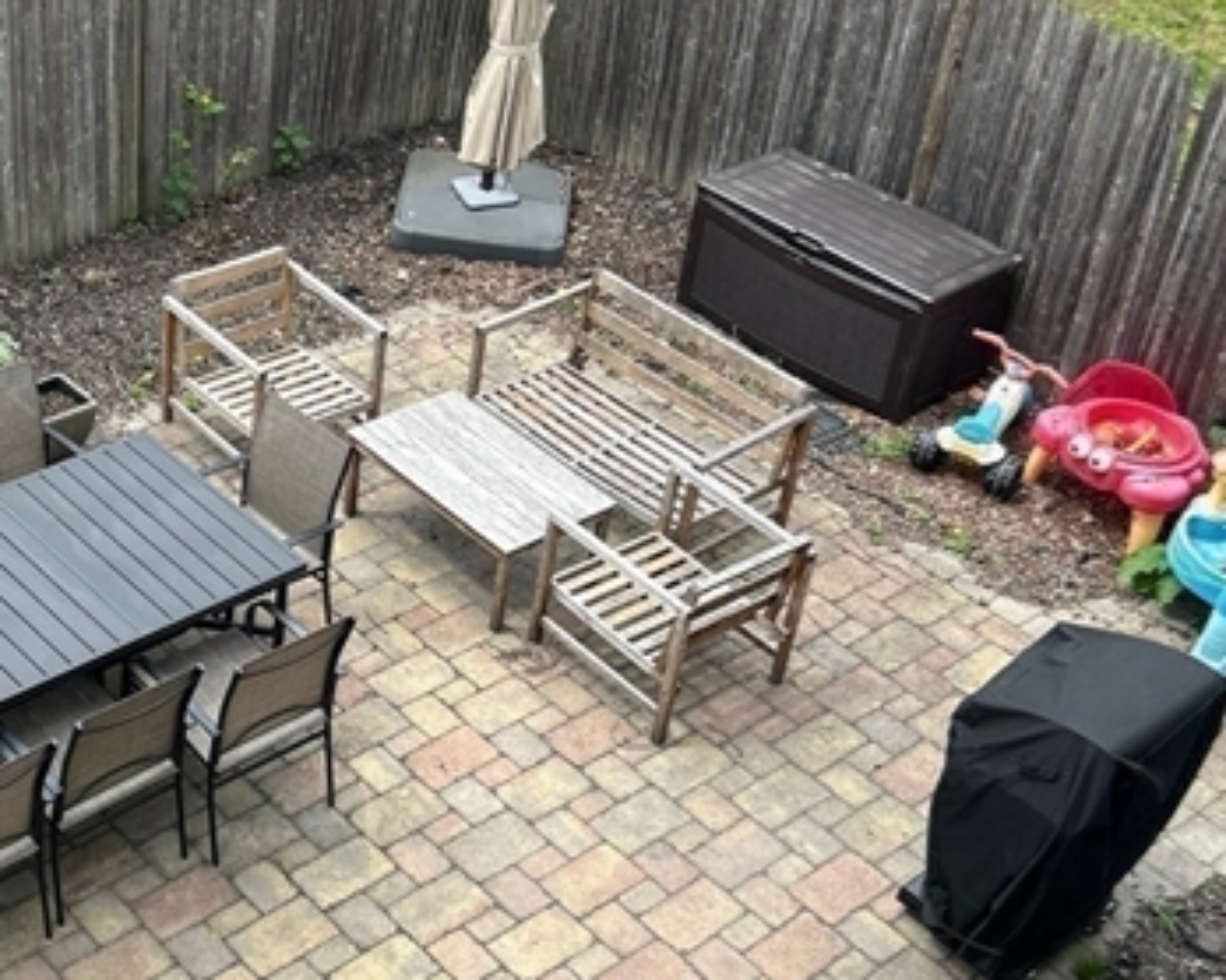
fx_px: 2031
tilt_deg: -36.6
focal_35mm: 56
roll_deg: -4.2
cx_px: 257
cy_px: 529
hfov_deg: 32.7
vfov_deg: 27.1
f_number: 1.5
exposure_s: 1/1079
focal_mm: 5.7
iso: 50
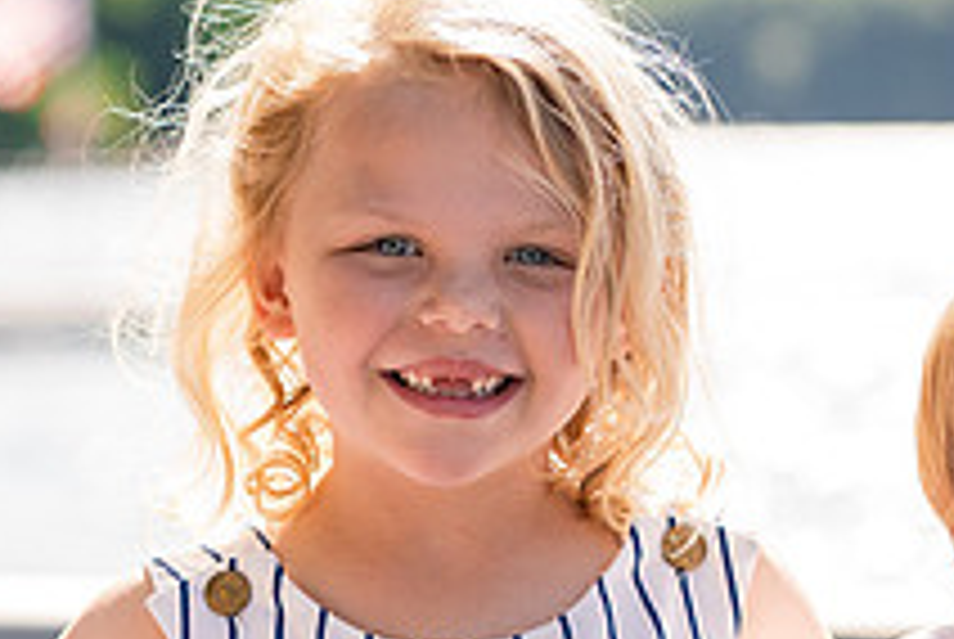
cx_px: 234
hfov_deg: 8.8
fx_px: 6156
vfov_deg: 5.9
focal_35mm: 232
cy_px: 767
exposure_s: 1/1250
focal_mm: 85
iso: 320
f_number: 3.2
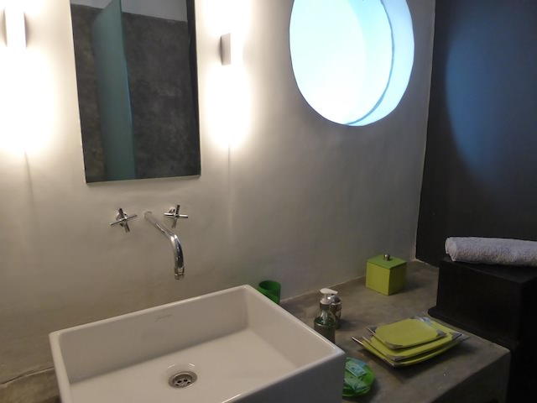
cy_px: 202
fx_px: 388
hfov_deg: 69.4
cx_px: 268
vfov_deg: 54.9
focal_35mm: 25
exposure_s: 1/40
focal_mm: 4.3
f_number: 3.3
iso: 400
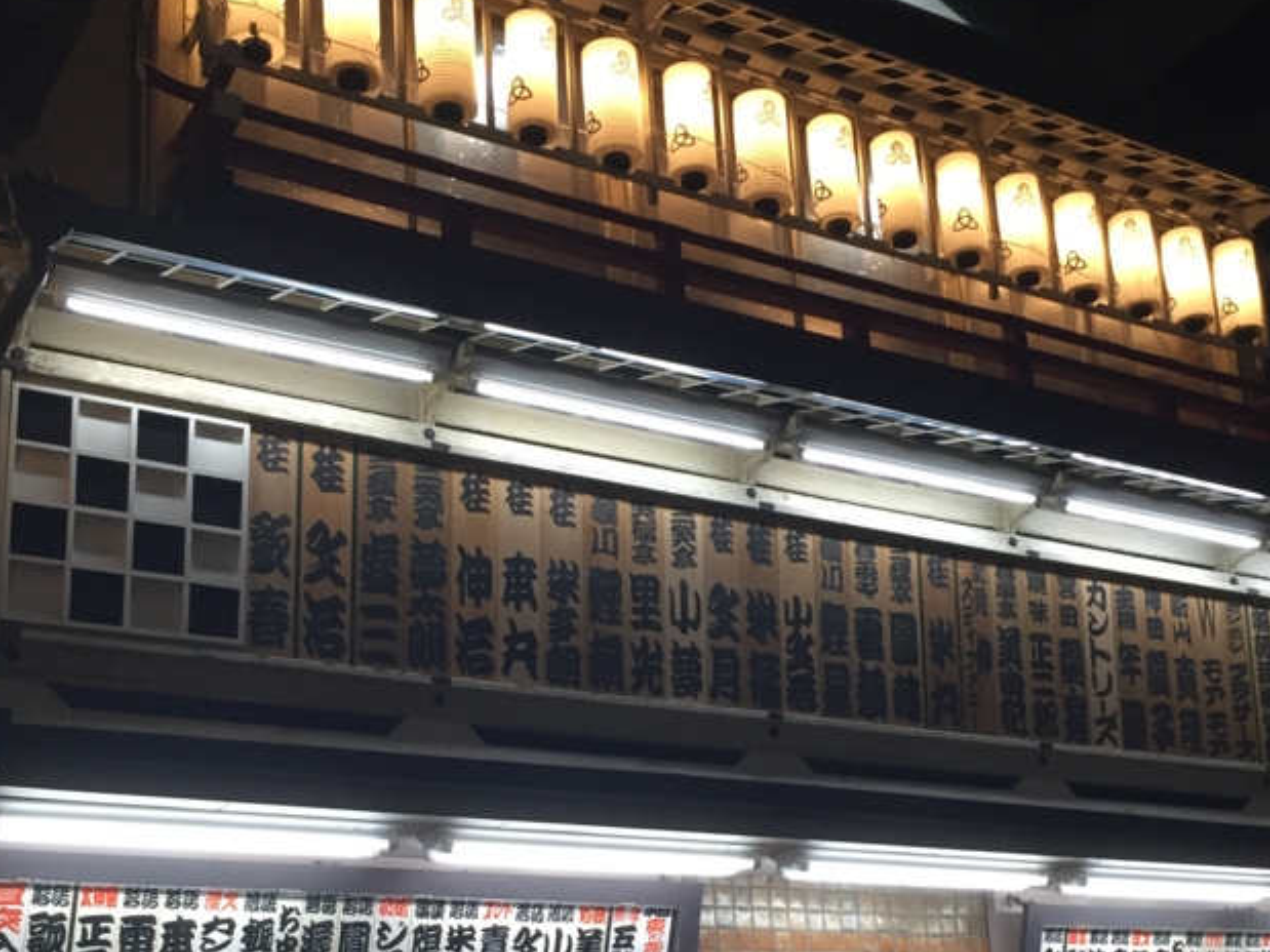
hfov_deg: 39.6
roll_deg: +2.5
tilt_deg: +14.3
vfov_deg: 29.8
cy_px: 708
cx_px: 714
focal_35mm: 48
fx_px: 1761
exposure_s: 1/30
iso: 40
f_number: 2.2
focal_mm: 4.15
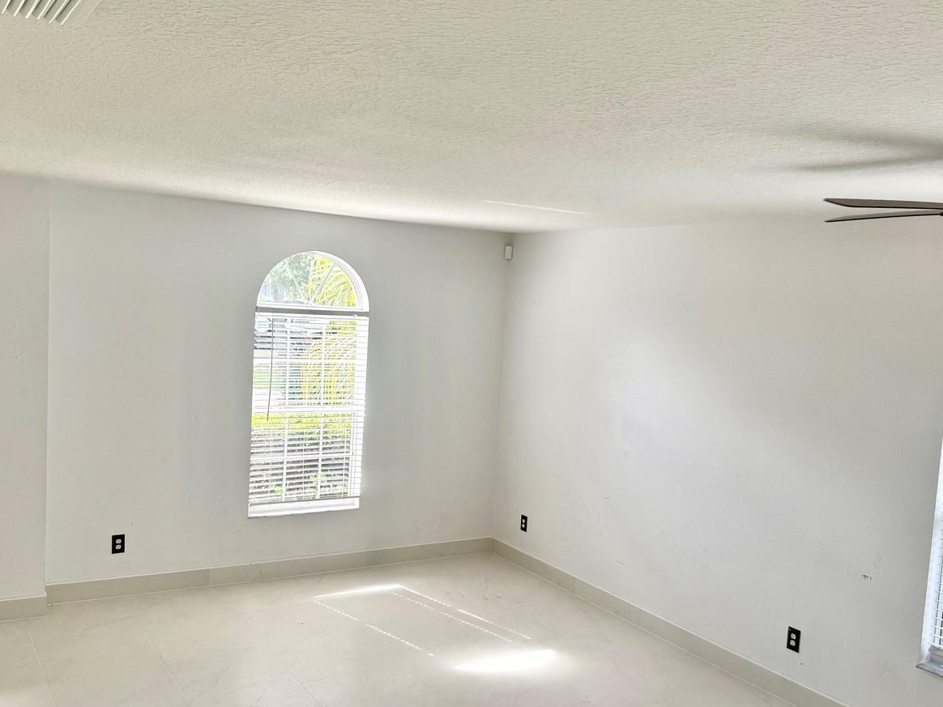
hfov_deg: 55.3
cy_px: 381
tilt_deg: -4.6
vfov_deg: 42.9
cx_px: 482
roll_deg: -2.9
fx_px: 899
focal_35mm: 33
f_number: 1.78
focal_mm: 6.76
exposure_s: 1/341
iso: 80
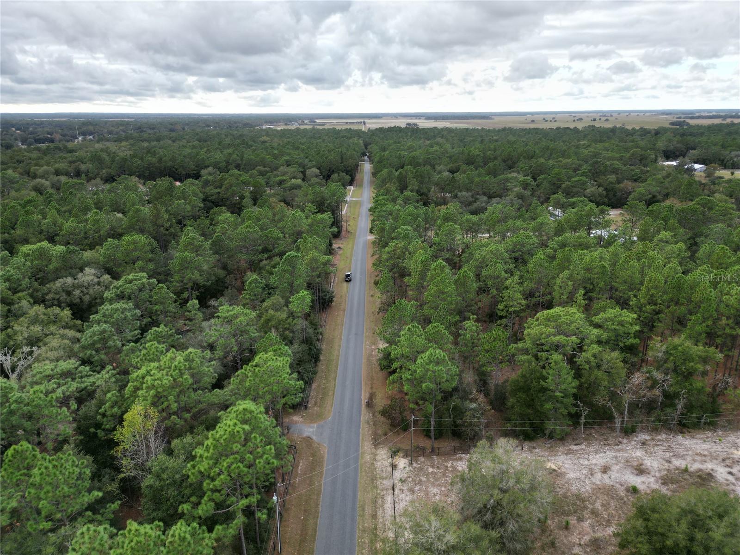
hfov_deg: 71.6
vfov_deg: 56.8
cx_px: 370
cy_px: 278
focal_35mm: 24
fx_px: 513
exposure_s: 1/640
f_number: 1.7
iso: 100
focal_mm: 6.72
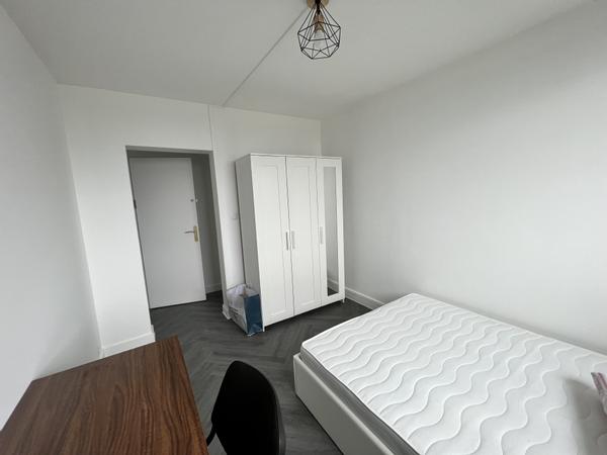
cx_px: 304
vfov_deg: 89.9
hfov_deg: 106.2
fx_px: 228
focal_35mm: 13
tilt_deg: -6.9
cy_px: 228
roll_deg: +3.6
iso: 64
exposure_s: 1/99
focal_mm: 1.57
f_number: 1.8
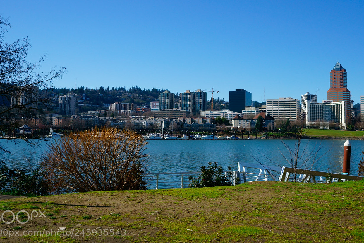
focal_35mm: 36
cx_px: 207
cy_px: 99
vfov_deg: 36.7
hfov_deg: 53.0
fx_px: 364
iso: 100
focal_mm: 28
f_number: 11
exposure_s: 1/125
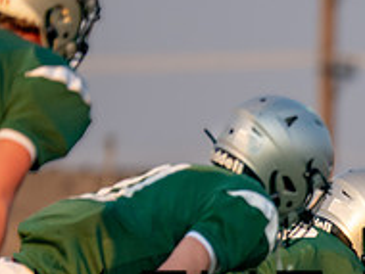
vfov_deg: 1.6
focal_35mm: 922
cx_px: 617
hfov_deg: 2.1
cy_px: 401
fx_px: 9734
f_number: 2.8
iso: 400
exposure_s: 1/2500
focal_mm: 200
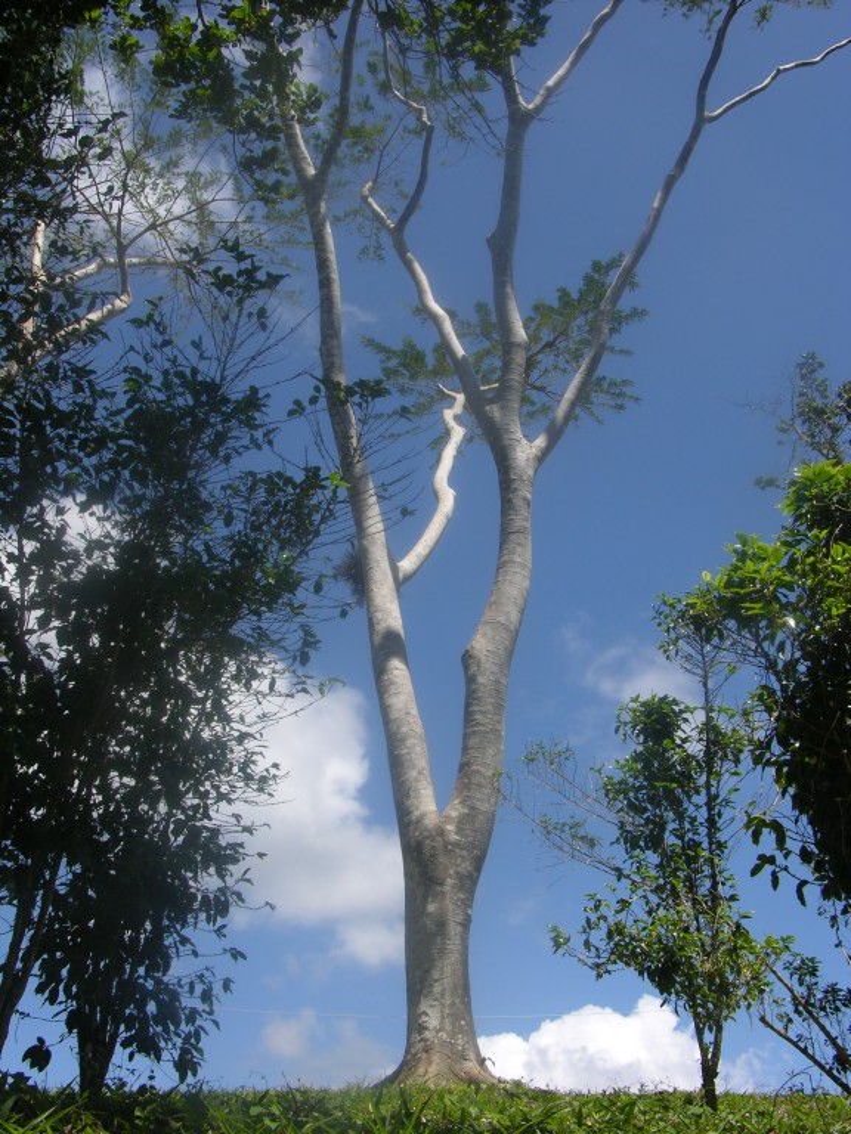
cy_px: 567
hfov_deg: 40.7
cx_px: 426
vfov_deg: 52.6
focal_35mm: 35
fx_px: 1147
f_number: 6.3
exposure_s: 1/248
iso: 50
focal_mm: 8.9
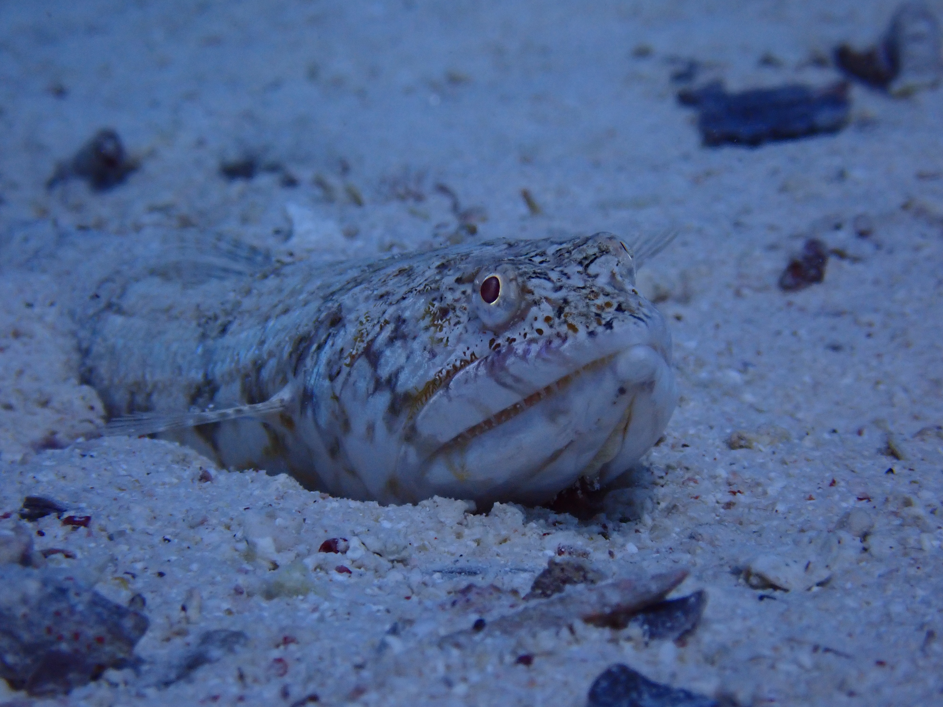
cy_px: 354
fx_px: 2724
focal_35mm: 100
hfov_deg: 19.6
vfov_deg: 14.8
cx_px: 472
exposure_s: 1/200
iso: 400
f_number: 6.3
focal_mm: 18
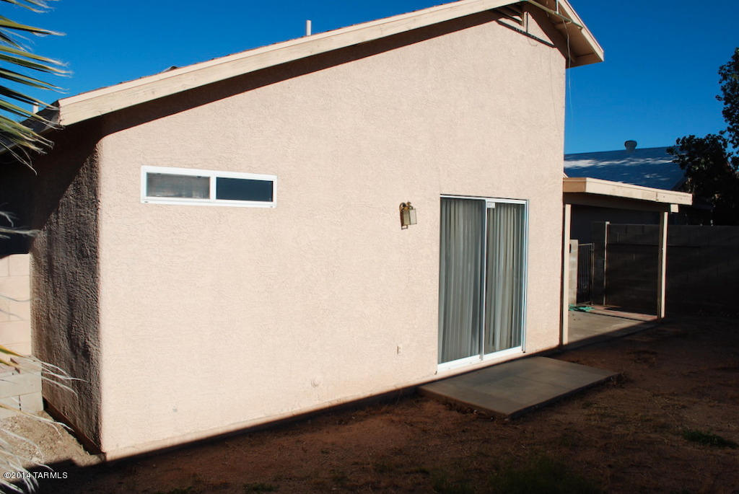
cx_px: 370
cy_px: 247
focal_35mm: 27
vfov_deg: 48.0
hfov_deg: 67.3
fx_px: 555
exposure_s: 1/400
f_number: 10
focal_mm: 18
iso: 100
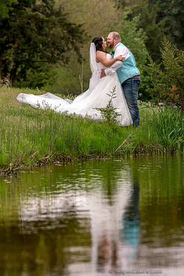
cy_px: 138
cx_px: 92
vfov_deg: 11.4
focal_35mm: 180
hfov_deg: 7.6
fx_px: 1380
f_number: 5
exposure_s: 1/800
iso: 320
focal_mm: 180
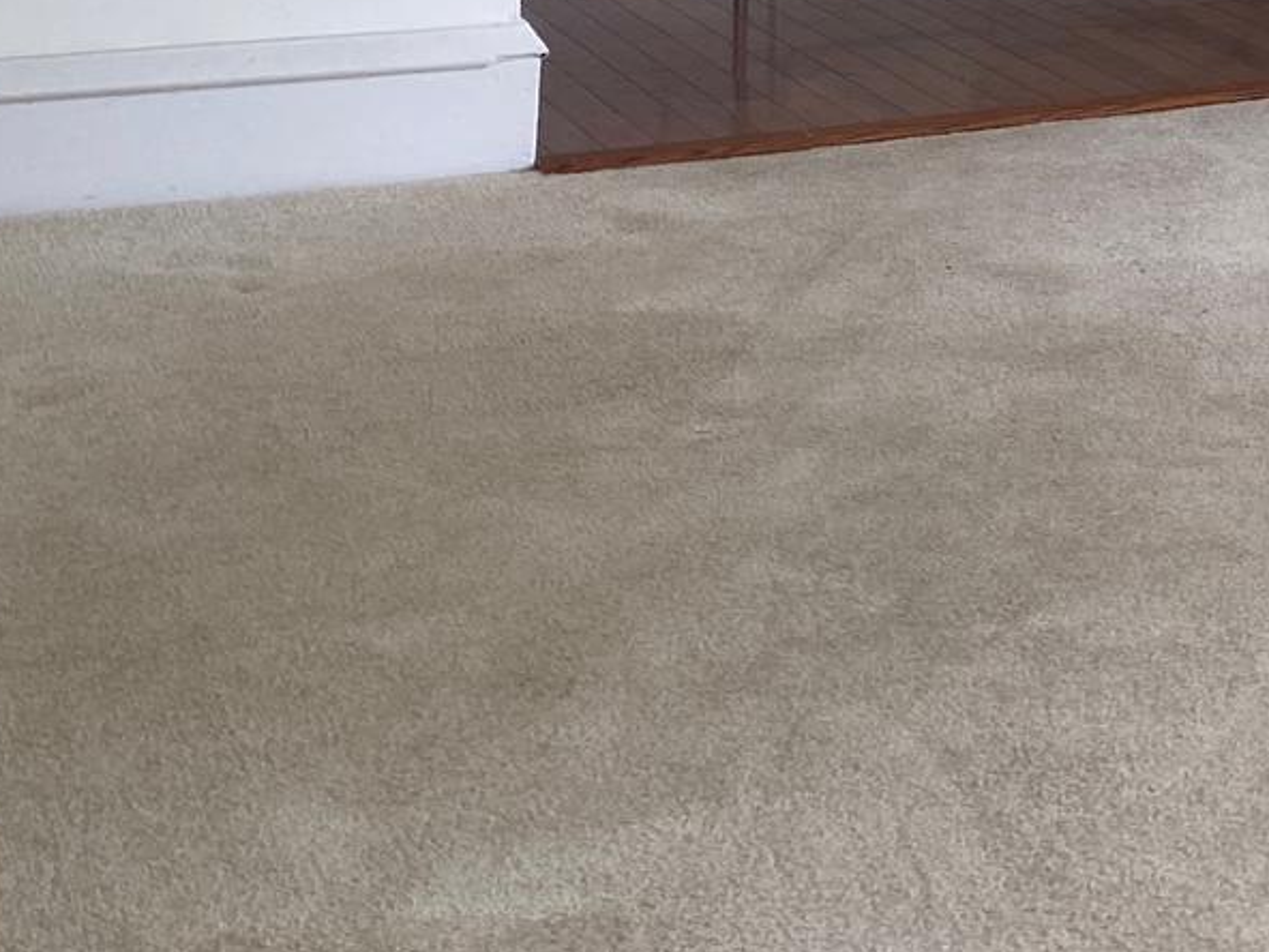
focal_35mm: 90
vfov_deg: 14.8
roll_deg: -1.0
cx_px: 1648
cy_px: -650
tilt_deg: +0.0
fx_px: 3299
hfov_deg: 20.0
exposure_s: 1/120
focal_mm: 4.25
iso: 50
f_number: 1.8
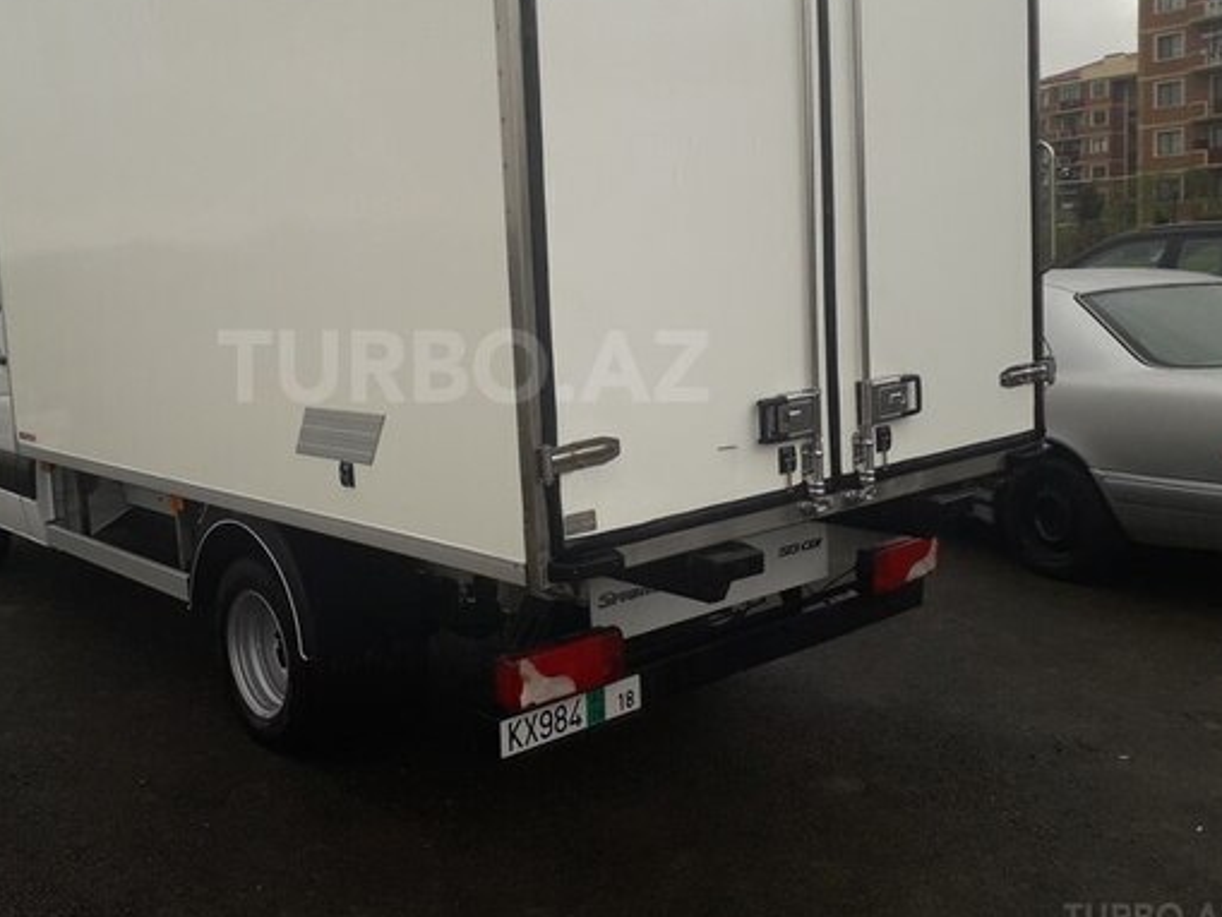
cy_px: 366
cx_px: 463
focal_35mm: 35
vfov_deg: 40.5
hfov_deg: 52.1
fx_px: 1236
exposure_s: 1/360
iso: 40
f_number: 1.9
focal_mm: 3.6
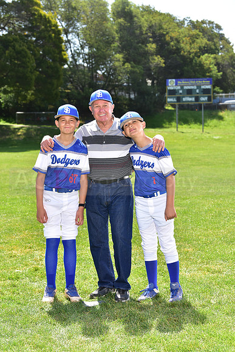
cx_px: 118
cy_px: 176
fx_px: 685
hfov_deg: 19.5
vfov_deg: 28.8
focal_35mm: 70
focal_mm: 70
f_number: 5.6
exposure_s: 1/200
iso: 100
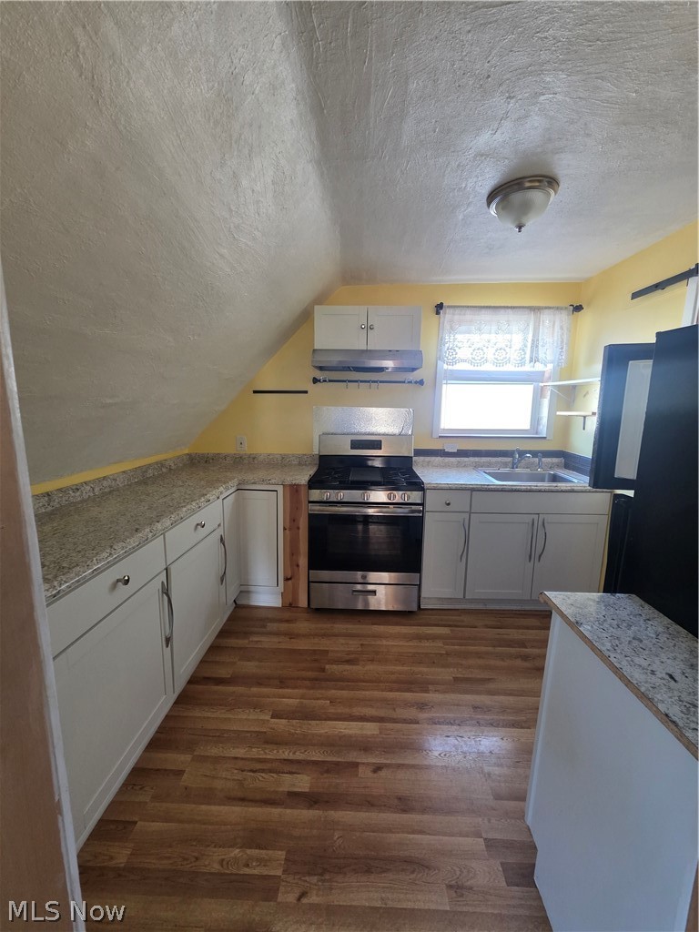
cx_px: 350
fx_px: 350
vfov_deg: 106.2
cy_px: 466
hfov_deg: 89.9
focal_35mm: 13
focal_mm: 2.2
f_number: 1.9
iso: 400
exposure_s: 1/60
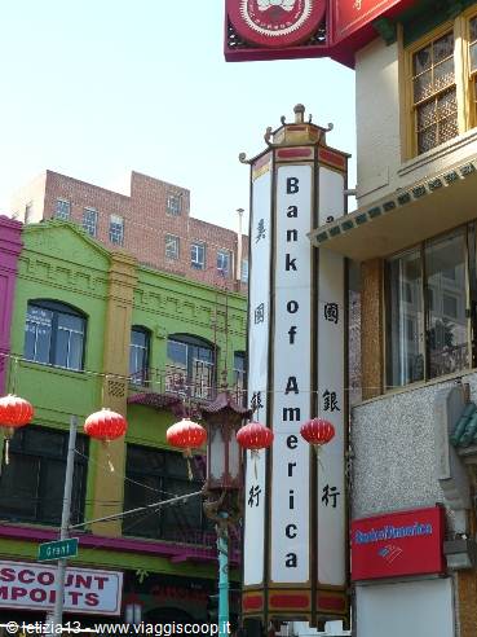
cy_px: 318
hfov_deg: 24.0
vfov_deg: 31.7
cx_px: 238
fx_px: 1121
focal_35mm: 61
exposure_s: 1/200
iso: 100
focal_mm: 10.2
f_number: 3.6
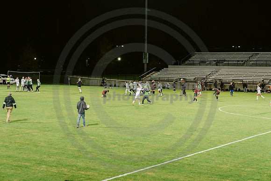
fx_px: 527
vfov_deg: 19.5
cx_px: 136
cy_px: 90
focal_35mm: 70
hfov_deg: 28.8
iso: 2000
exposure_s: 1/160
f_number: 4
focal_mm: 70
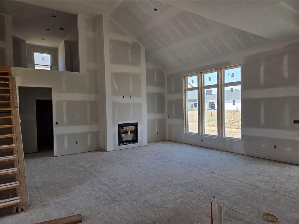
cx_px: 150
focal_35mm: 23
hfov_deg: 73.9
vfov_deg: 58.9
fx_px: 199
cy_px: 112
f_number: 1.8
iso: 80
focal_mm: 5.4
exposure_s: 1/919
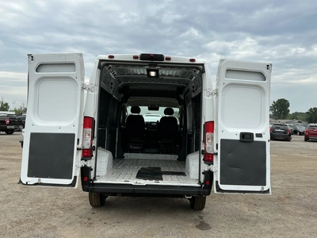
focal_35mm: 28
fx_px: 256
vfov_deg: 49.7
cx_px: 158
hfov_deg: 63.4
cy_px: 119
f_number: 1.8
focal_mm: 3
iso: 25
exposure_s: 1/1221
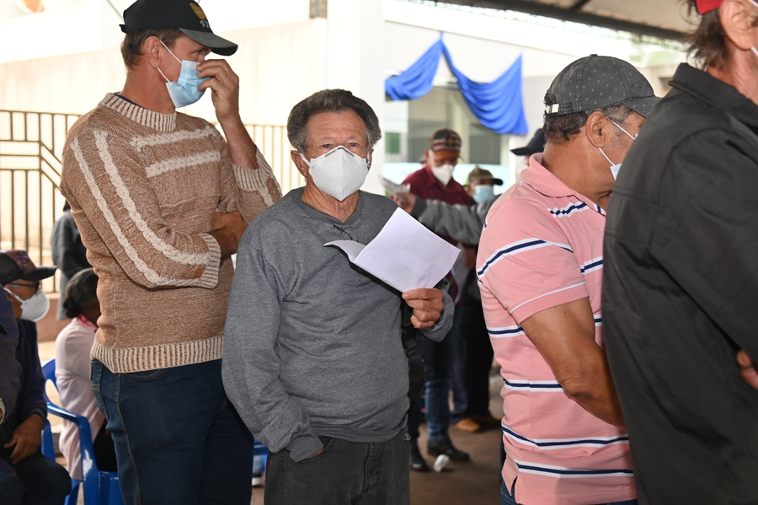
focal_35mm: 46
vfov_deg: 29.2
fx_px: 968
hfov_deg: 42.8
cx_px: 379
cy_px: 252
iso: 250
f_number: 4
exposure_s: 1/100
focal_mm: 46
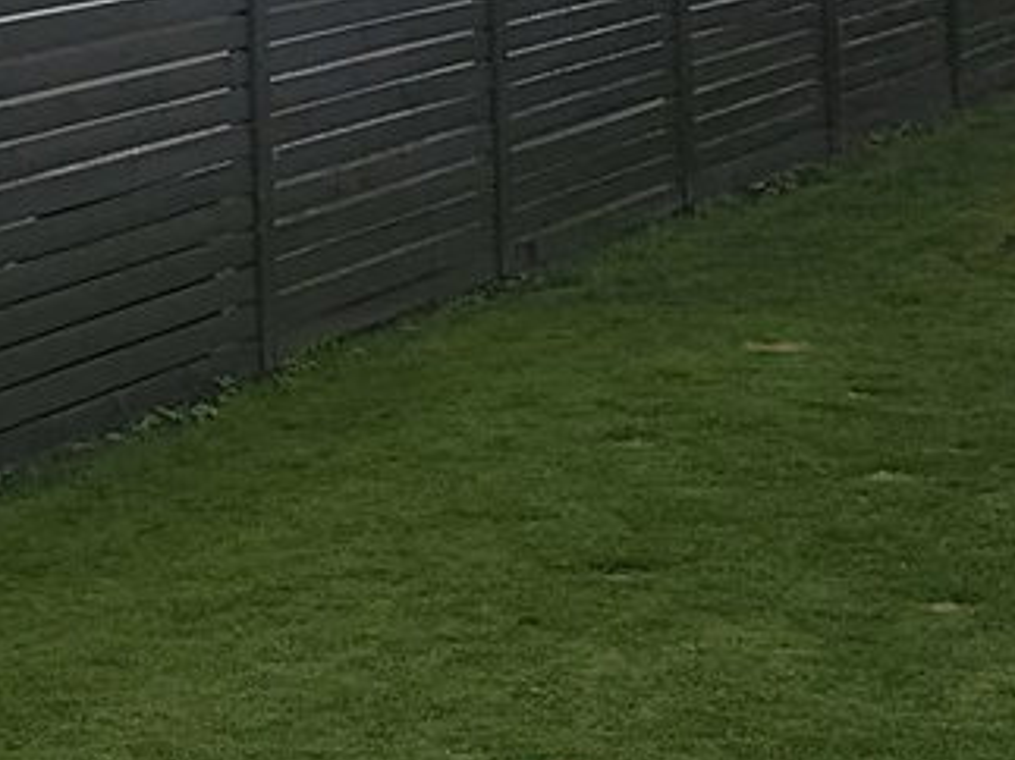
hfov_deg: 16.2
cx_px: -383
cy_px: -584
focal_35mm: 114
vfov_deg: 12.0
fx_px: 3341
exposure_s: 1/1208
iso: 50
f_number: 1.65
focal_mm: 6.19
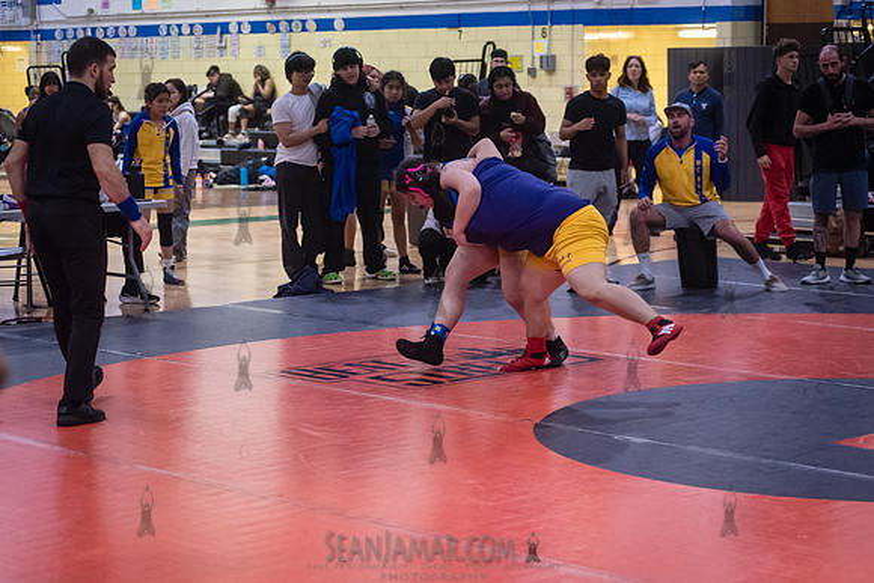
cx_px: 437
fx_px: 2037
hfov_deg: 24.2
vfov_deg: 16.3
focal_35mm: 84
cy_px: 292
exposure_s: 1/400
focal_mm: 80
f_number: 3.5
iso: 8000
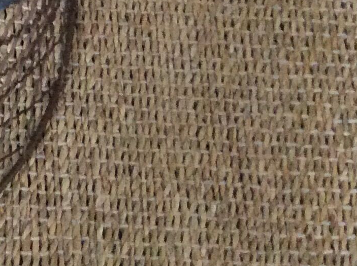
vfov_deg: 11.9
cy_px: -138
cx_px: -246
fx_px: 1215
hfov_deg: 14.9
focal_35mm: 118
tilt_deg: -69.7
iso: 320
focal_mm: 3.3
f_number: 2.4
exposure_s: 1/17
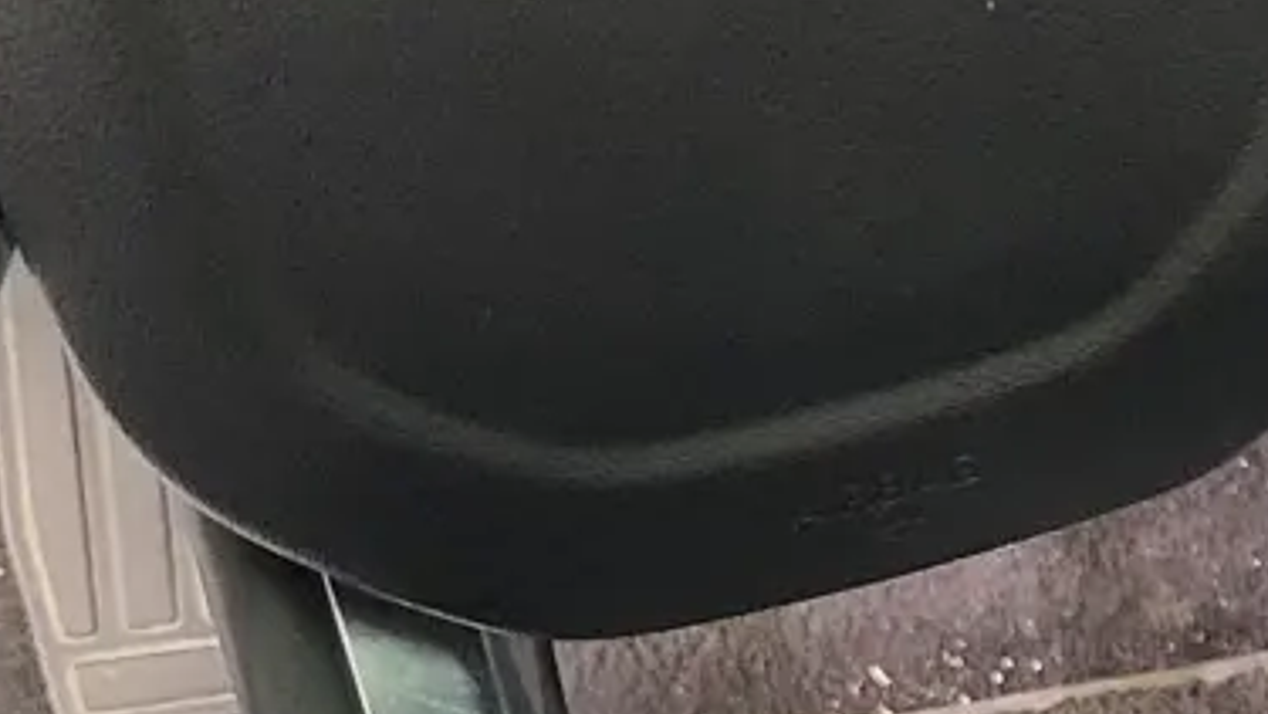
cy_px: 142
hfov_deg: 13.9
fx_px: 4876
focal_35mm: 145
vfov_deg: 8.4
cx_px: 1900
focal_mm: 5.4
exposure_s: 1/25
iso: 640
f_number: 1.8
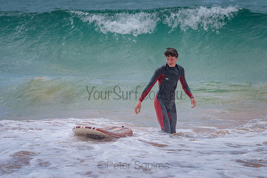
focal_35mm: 245
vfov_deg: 5.6
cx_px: 163
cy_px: 77
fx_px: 1819
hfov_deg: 8.4
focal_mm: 200
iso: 160
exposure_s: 1/2000
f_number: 5.6
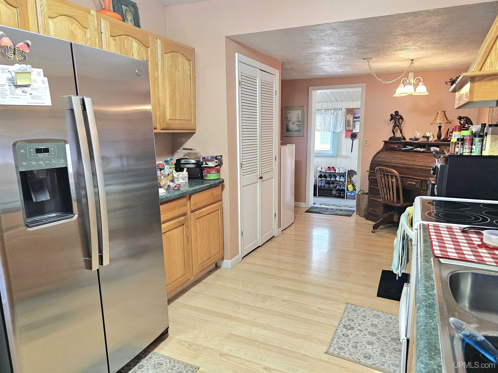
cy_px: 186
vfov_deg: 58.9
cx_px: 249
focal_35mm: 23
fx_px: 331
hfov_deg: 73.9
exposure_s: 1/120
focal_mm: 6.3
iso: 500
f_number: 1.7
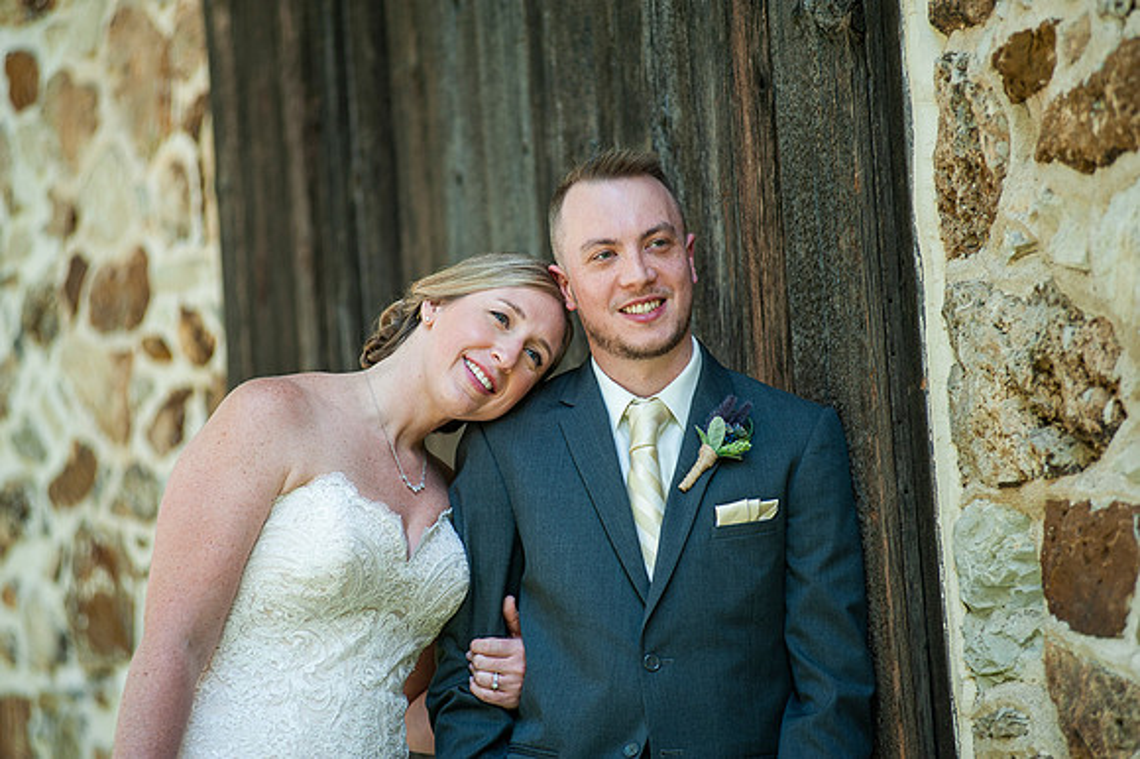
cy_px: 380
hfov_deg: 10.3
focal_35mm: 200
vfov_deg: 6.9
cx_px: 570
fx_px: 6329
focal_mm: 200
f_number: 3.2
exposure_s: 1/320
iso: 160
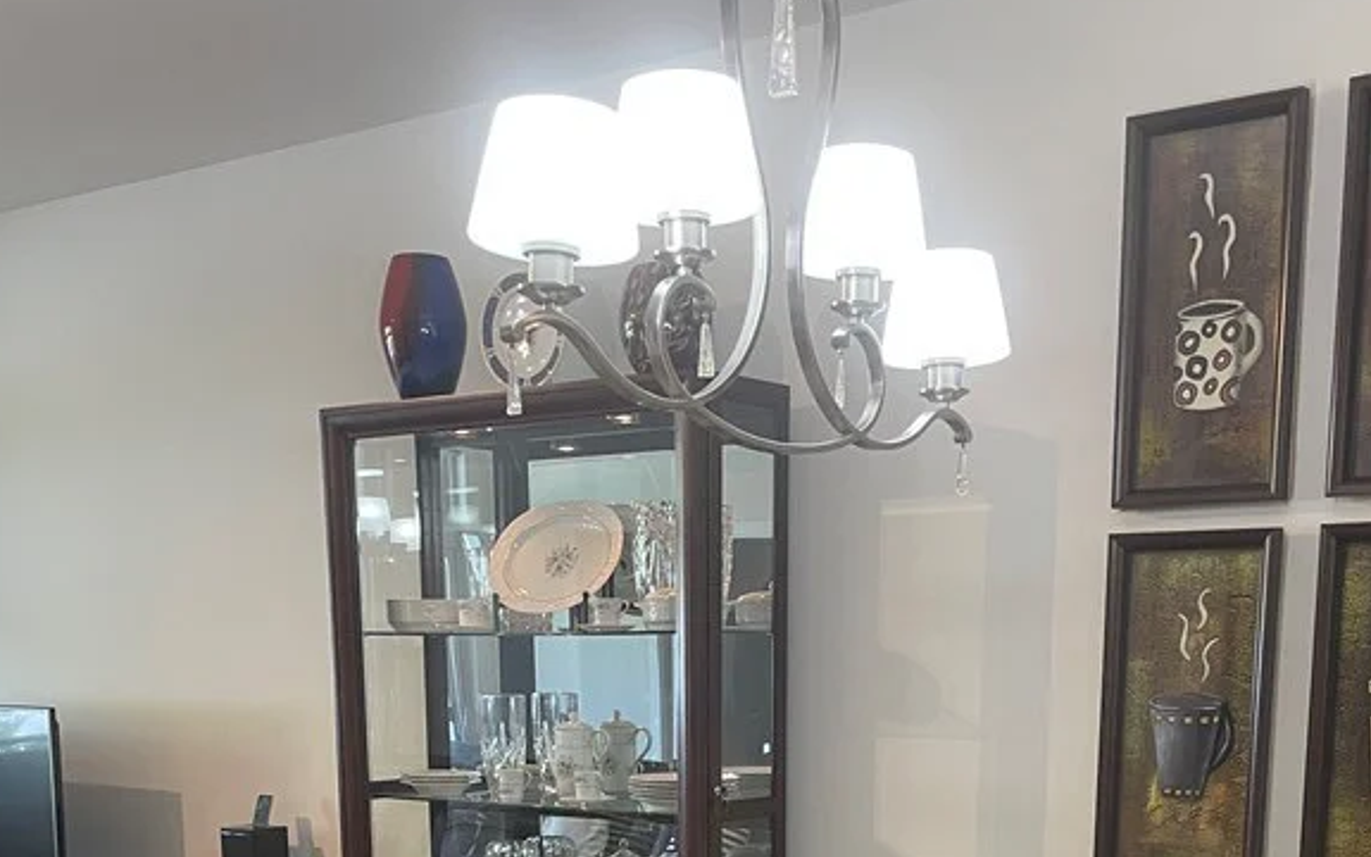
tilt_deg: -11.4
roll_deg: +0.5
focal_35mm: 49
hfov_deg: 41.1
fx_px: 1831
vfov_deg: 24.1
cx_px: 688
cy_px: 1012
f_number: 1.6
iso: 100
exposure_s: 1/60
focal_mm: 4.2
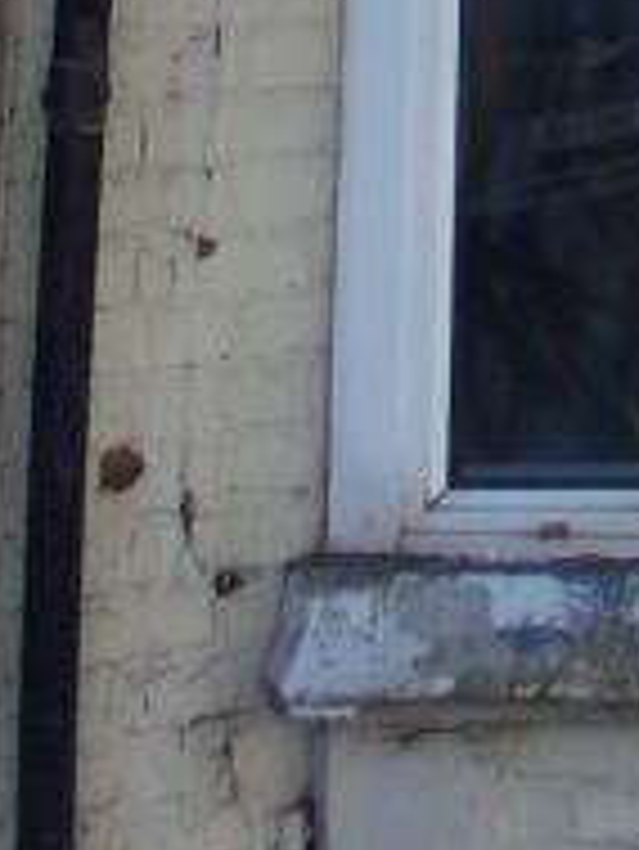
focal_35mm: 92
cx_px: 1174
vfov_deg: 18.2
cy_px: -540
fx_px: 2262
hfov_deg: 14.1
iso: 50
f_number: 2.2
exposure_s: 1/2028
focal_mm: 1.4
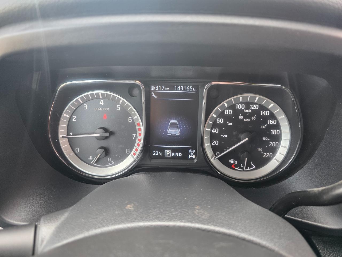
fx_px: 227
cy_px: 128
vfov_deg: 58.9
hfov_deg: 73.9
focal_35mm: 23
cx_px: 171
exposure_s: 1/180
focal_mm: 6.3
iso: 200
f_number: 1.7
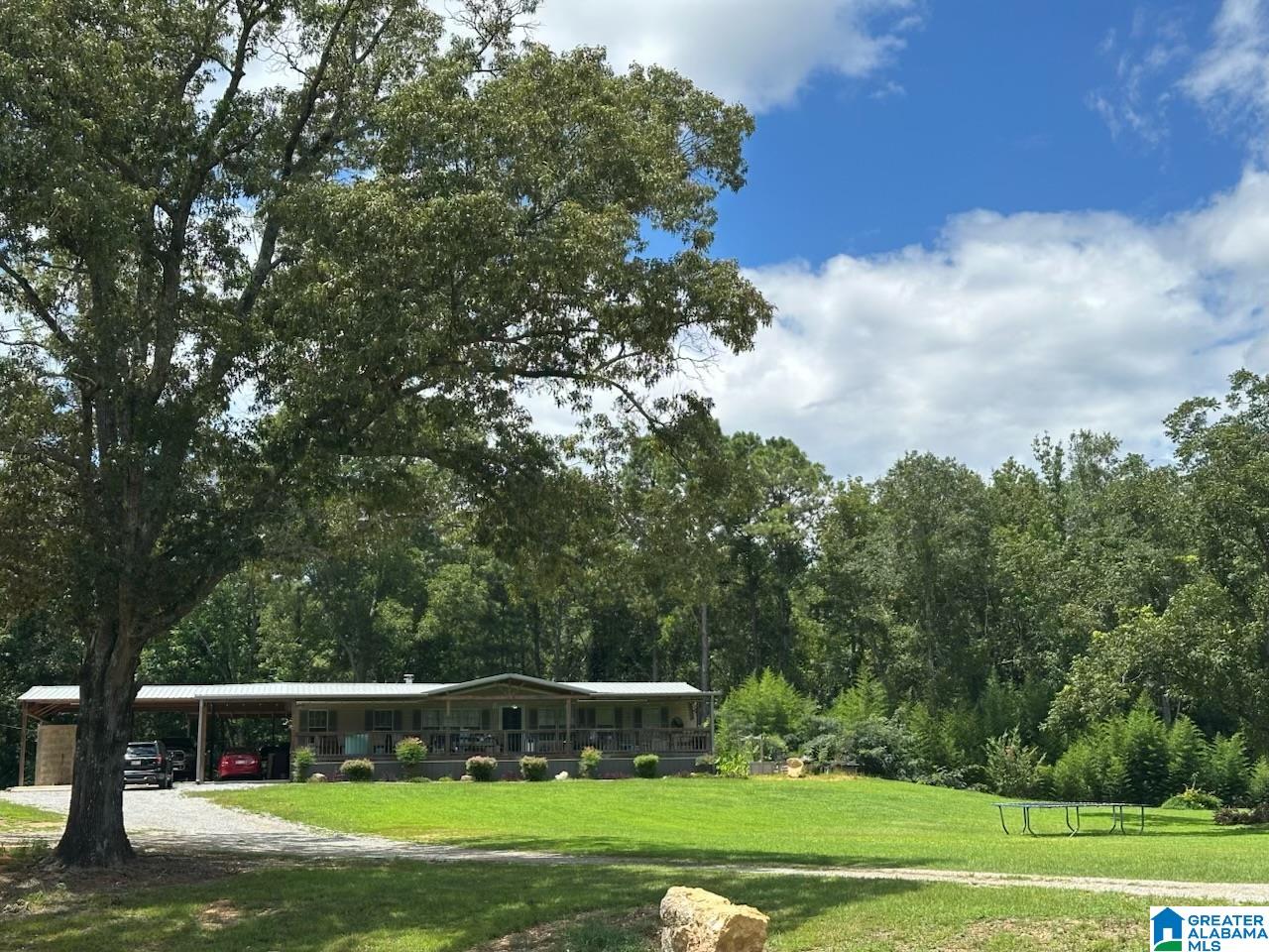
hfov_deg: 39.7
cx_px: 634
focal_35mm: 48
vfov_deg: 30.3
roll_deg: +0.1
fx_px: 1760
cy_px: 476
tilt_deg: +10.6
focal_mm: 6.86
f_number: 1.78
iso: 64
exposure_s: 1/3731
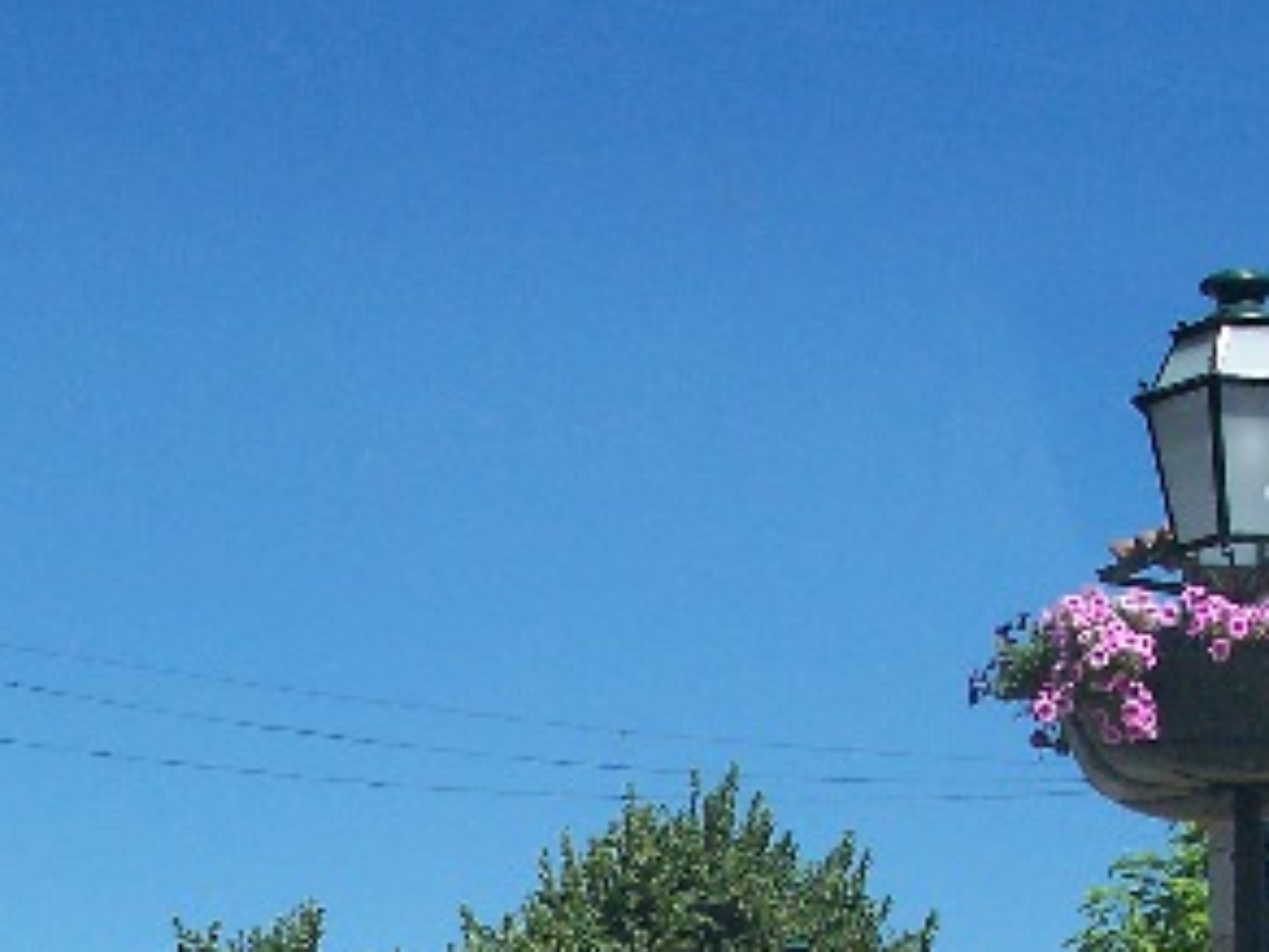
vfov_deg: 13.9
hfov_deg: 18.8
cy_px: 1052
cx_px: 296
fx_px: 3813
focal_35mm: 104
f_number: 4.8
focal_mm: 8
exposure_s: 1/500
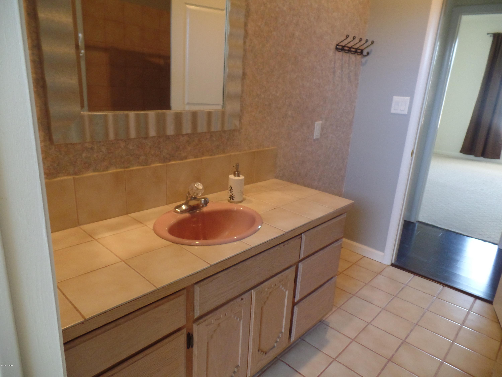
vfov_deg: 58.9
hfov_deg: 73.9
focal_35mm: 23
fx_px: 334
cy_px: 188
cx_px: 251
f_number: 2.8
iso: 320
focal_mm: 4.1
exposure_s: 1/30
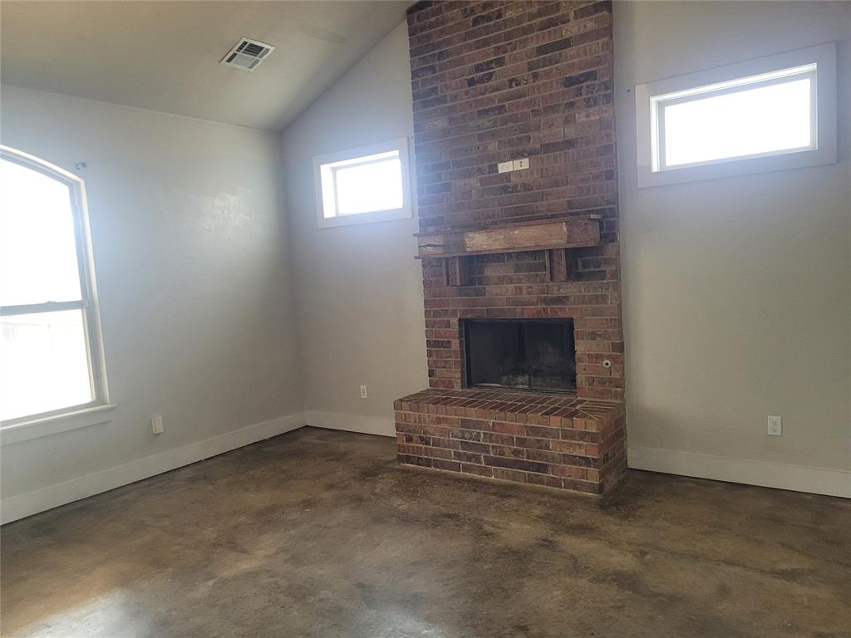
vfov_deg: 53.1
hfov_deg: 67.3
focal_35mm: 26
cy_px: 319
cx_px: 426
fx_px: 639
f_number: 1.8
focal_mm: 5.4
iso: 320
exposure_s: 1/120
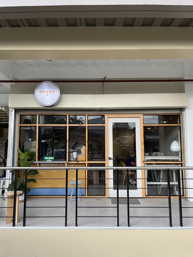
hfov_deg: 53.1
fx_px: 193
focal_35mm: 26
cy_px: 128
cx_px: 96
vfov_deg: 67.3
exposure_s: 1/445
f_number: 1.6
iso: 50
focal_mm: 5.1
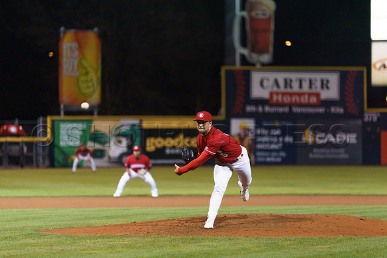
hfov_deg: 9.8
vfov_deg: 6.6
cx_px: 194
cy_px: 129
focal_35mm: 210
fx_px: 2254
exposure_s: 1/1000
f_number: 2.8
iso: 2000
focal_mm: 200
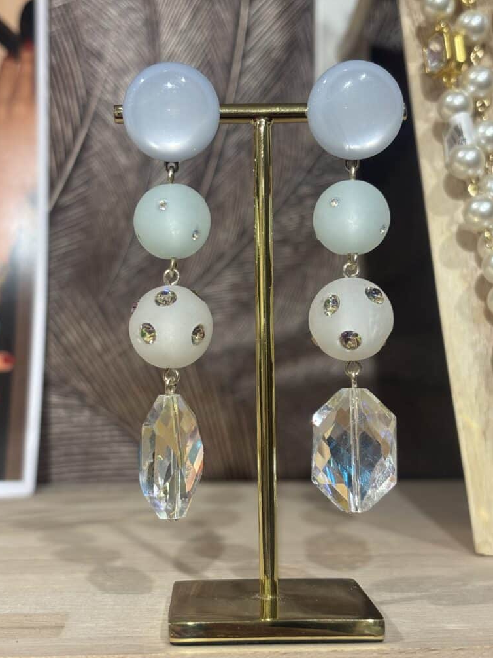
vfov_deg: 36.2
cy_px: 323
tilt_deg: +1.2
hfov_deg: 27.5
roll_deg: -0.6
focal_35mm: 53
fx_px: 1006
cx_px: 243
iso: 25
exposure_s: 1/50
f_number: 1.6
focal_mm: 5.96
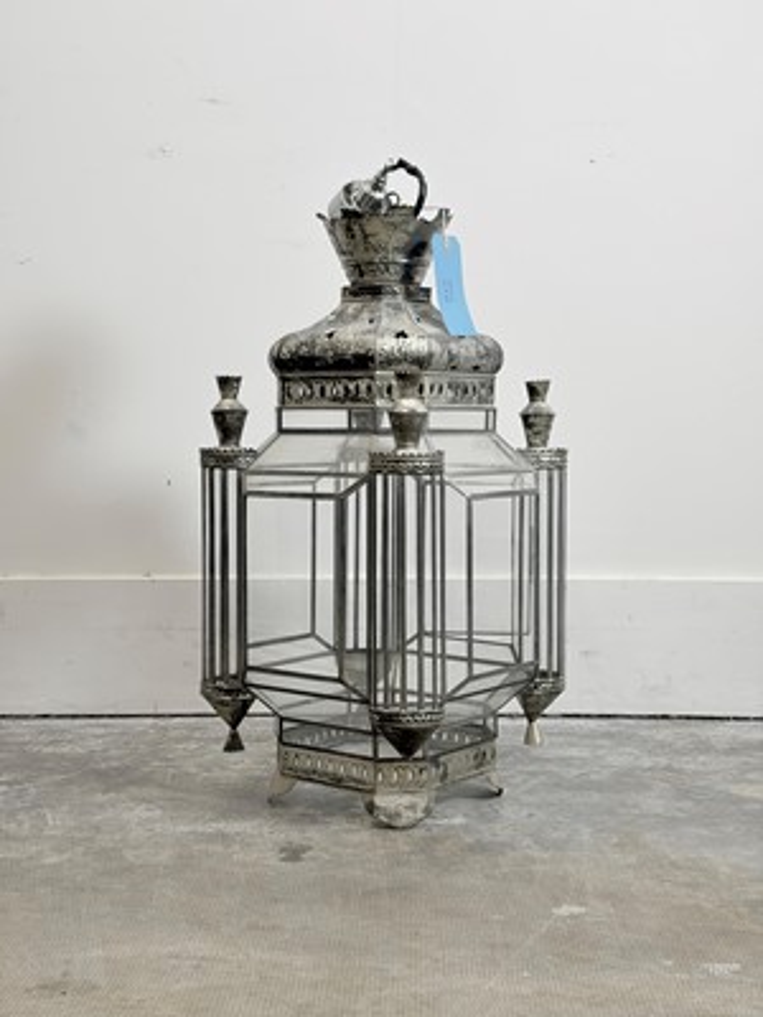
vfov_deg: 36.8
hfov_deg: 28.0
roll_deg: -0.2
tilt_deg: -3.3
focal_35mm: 52
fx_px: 1528
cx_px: 382
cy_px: 508
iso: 32
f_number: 1.6
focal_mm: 5.96
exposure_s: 1/100
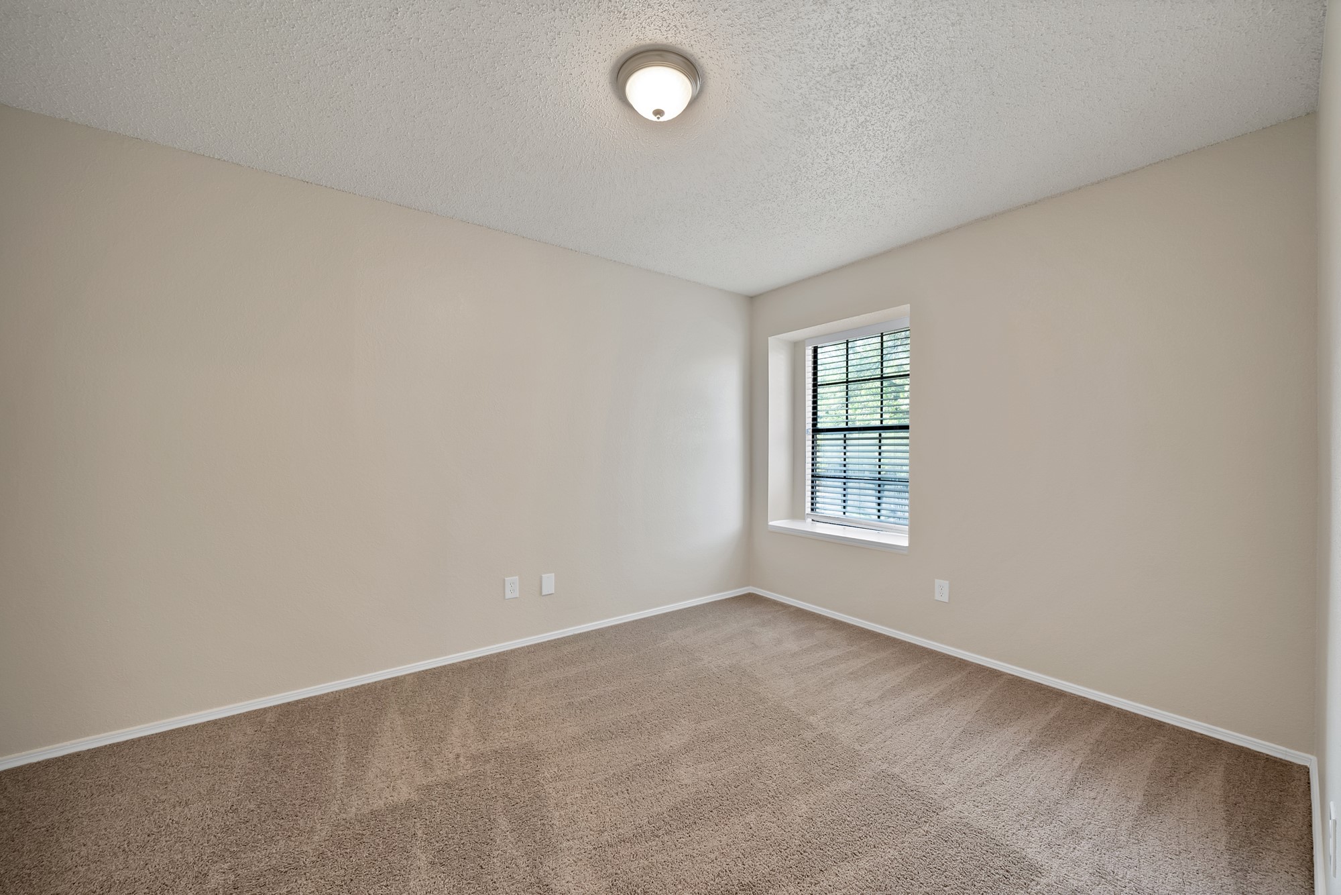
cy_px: 448
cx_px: 670
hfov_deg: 112.6
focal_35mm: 12
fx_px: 447
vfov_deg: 90.0
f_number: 9
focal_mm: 12
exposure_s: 1/4
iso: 640
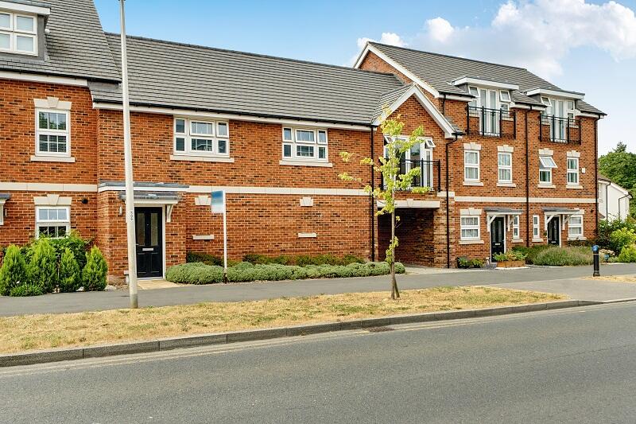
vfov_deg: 42.3
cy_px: 212
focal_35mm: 31
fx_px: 548
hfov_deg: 60.3
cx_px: 318
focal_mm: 21
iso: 400
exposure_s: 1/1250
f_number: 8
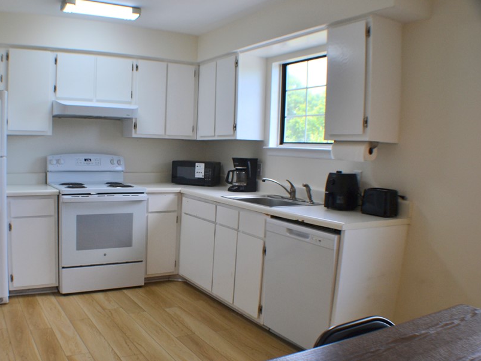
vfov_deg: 36.8
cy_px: 203
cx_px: 161
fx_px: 542
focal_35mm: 39
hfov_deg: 47.1
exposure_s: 1/125
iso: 280
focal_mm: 20
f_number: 5.6
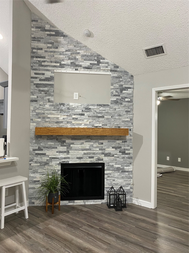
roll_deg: -0.5
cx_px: 94
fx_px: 189
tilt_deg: +0.3
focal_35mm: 26
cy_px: 126
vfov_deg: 67.3
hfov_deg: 53.1
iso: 400
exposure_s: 1/60
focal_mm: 4.25
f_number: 1.8
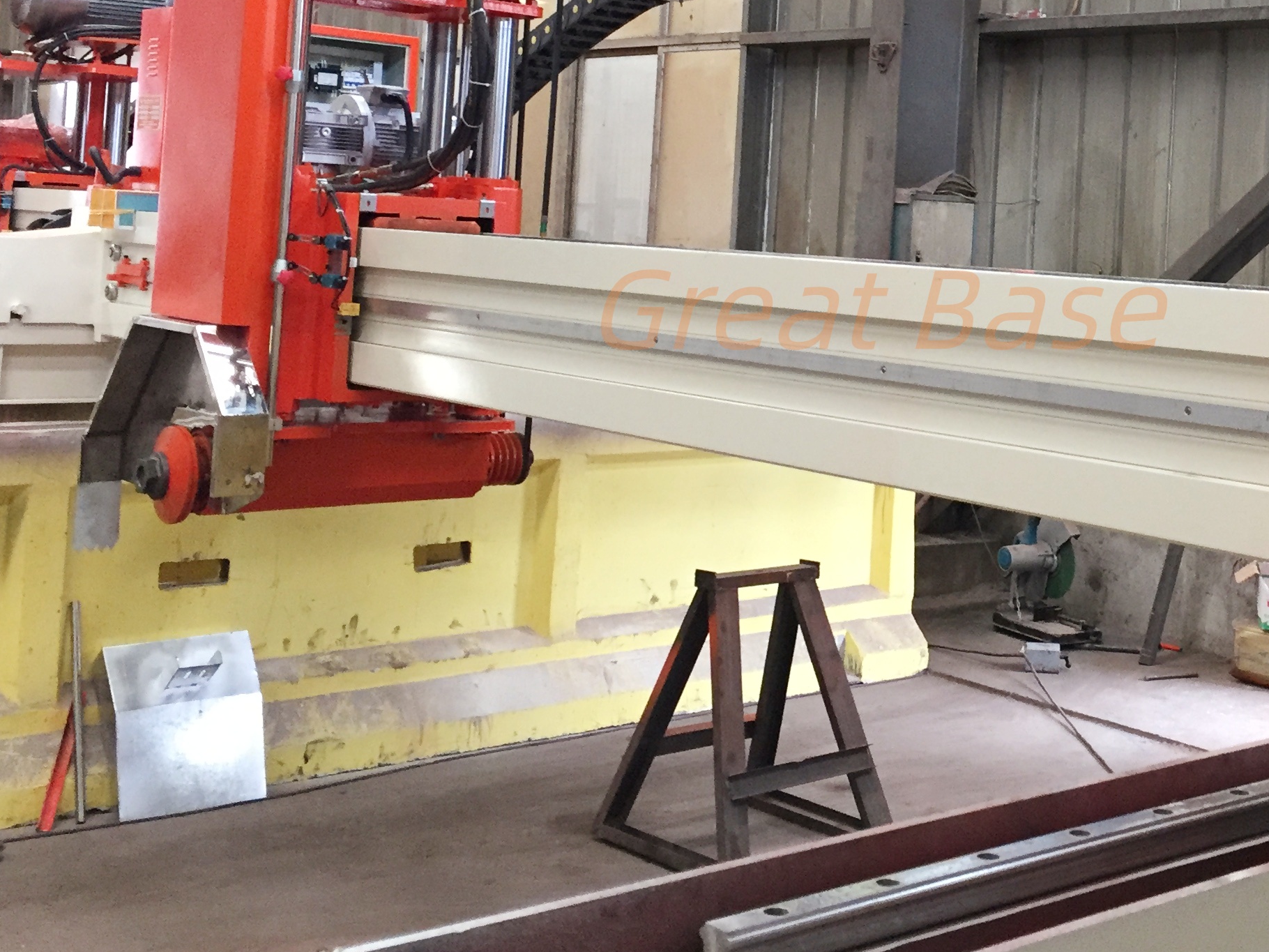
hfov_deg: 35.6
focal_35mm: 52
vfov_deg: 27.6
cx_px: 1026
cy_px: 212
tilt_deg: +2.6
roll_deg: -2.5
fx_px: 1906
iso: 200
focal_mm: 4.15
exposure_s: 1/33
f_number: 2.2
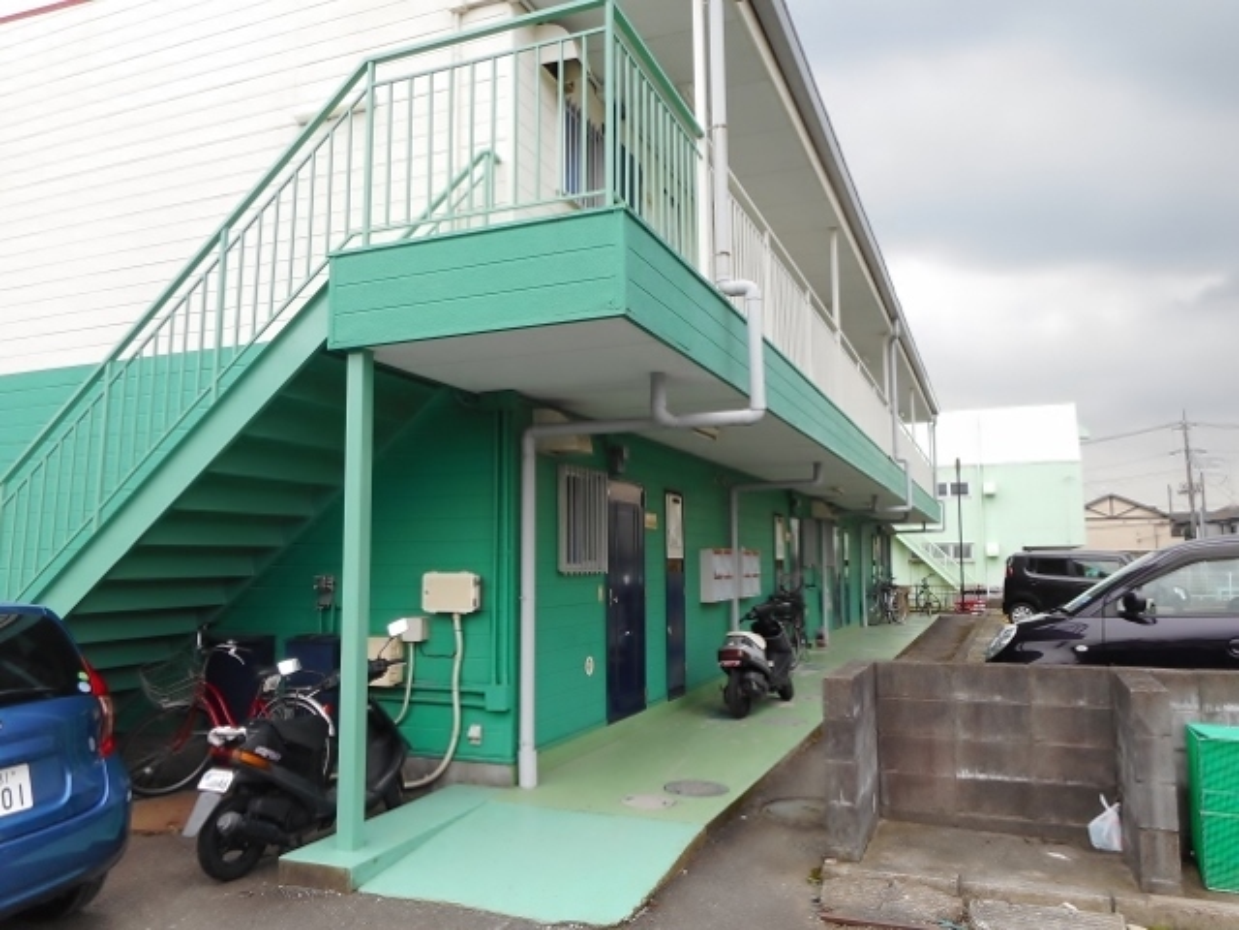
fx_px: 895
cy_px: 465
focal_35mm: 25
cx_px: 620
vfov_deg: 54.9
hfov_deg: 69.4
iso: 80
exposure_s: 1/50
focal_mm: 4.5
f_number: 3.7
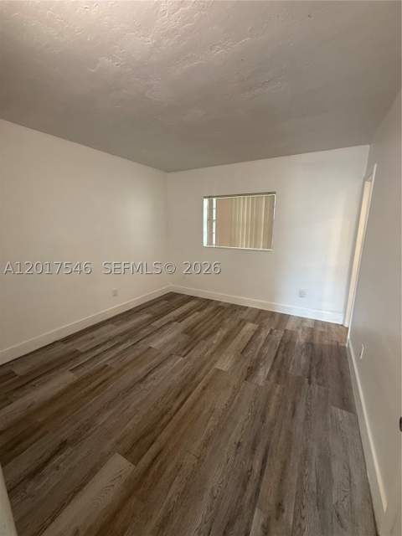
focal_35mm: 14
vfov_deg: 102.1
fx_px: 217
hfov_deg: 85.7
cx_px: 201
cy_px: 268
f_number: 2.2
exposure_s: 1/60
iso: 250
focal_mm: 2.22
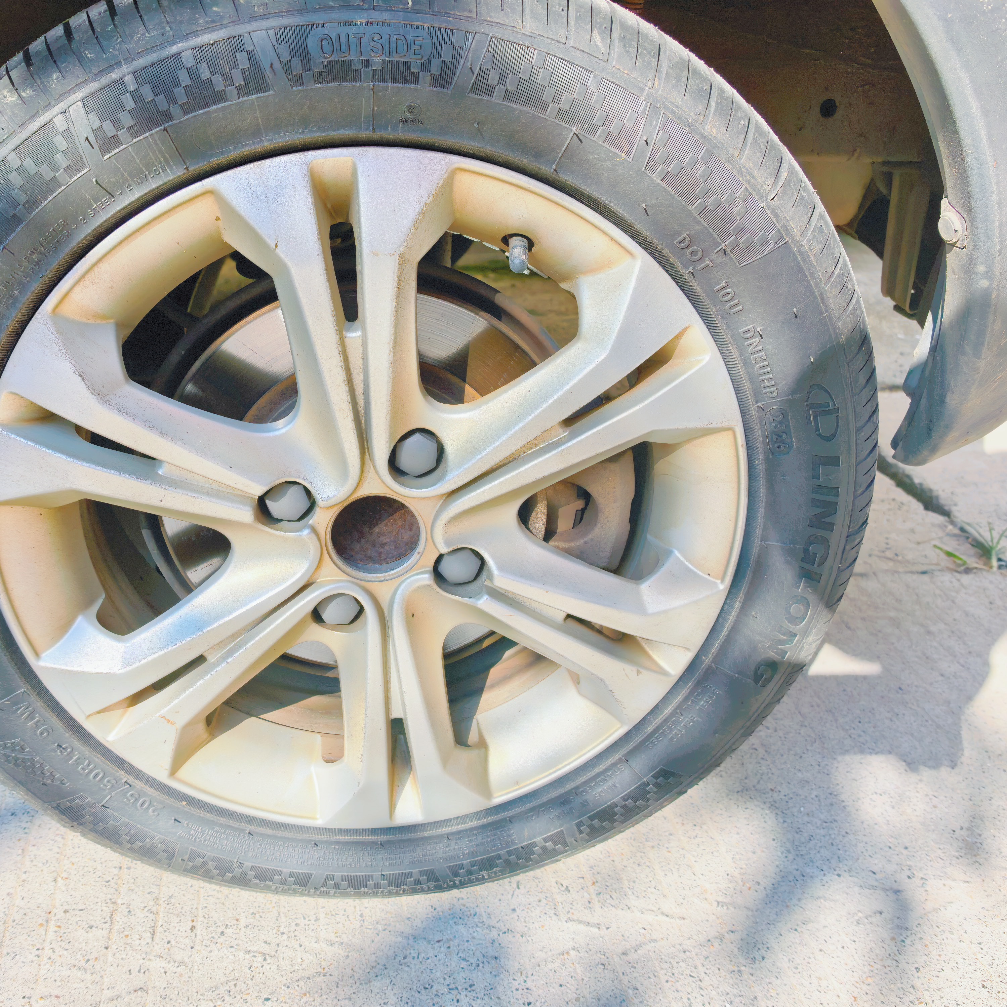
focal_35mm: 29
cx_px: 408
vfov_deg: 55.6
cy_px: 509
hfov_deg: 55.3
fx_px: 954
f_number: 2
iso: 50
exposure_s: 1/1475
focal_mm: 5.75
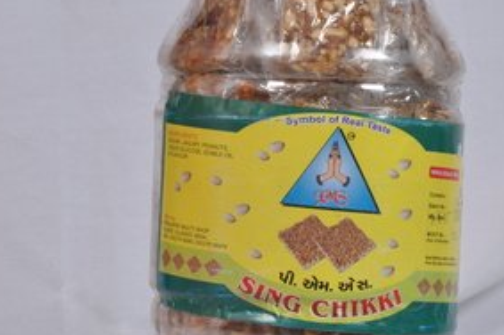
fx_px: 2965
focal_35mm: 212
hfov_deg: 9.7
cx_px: 392
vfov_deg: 6.5
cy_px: 168
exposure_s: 1/125
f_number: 20
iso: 250
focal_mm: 80
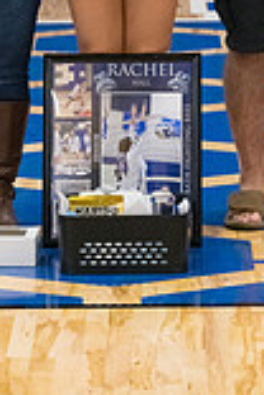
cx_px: 114
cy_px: -114
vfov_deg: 6.9
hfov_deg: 4.7
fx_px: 3245
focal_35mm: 295
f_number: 5.6
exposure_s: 1/500
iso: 5000
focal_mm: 102
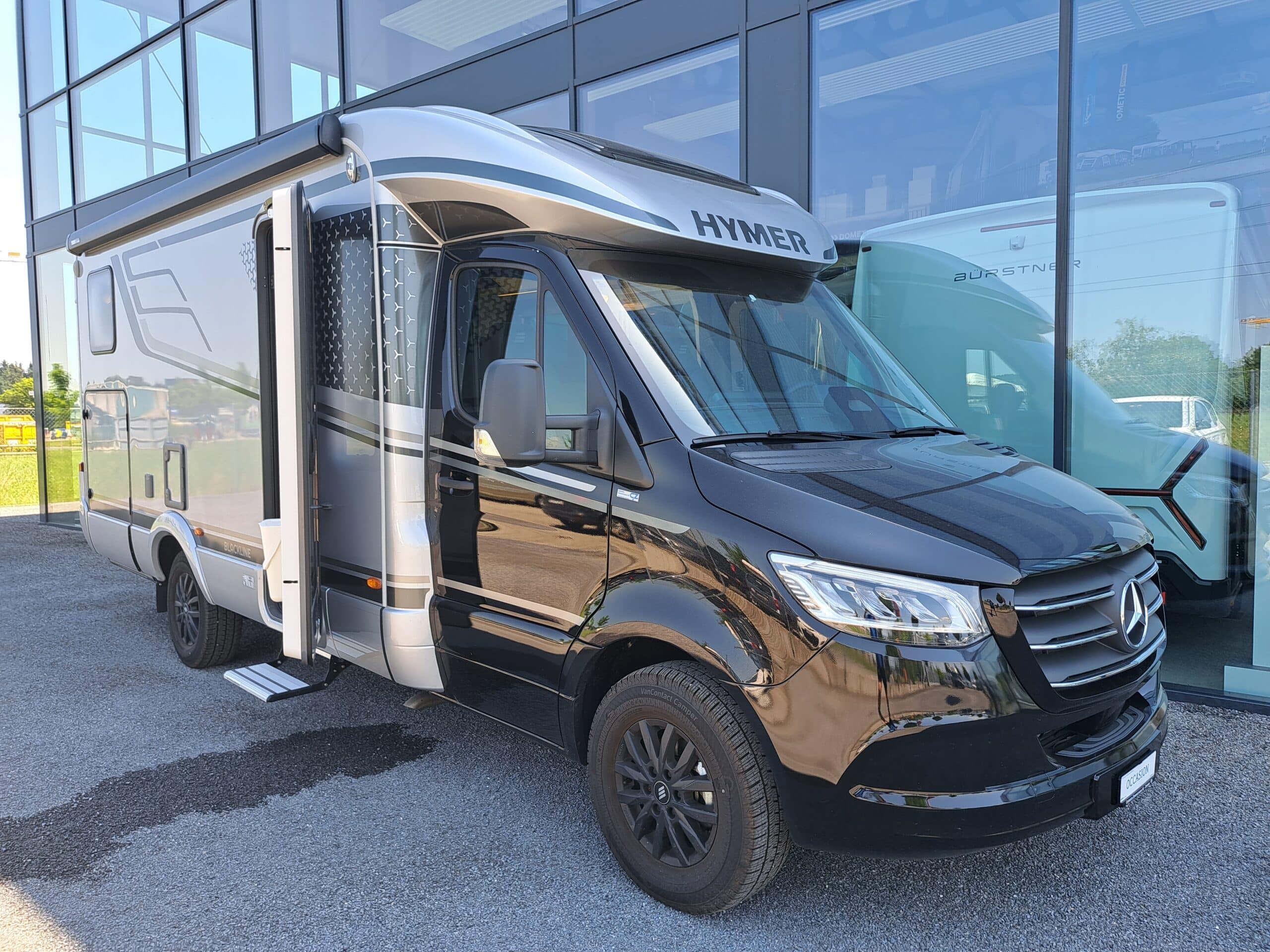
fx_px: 881
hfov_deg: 71.6
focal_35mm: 24
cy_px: 476
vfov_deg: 56.8
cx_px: 635
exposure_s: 1/247
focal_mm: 5.23
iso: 50
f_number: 1.8
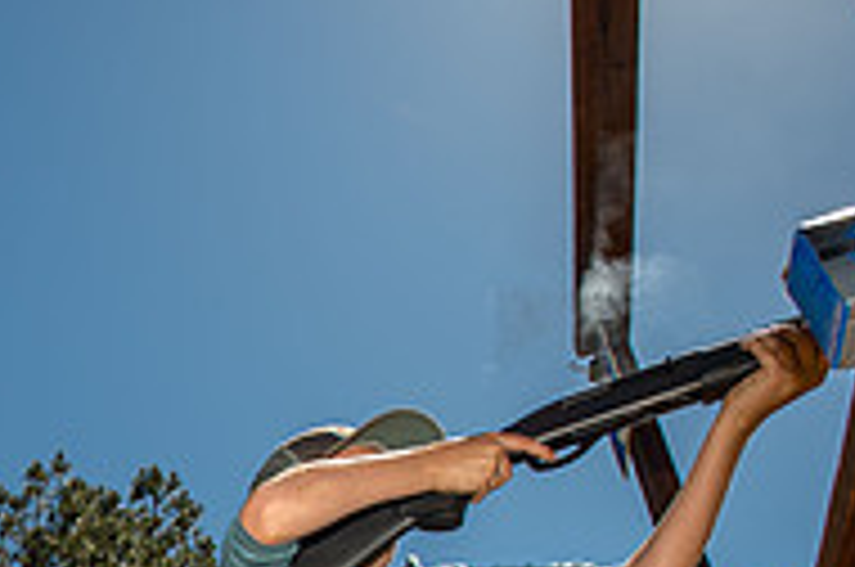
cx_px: -86
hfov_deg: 33.4
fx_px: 1233
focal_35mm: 52
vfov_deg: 22.5
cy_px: 783
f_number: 6.3
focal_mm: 17
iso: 80
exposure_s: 1/250
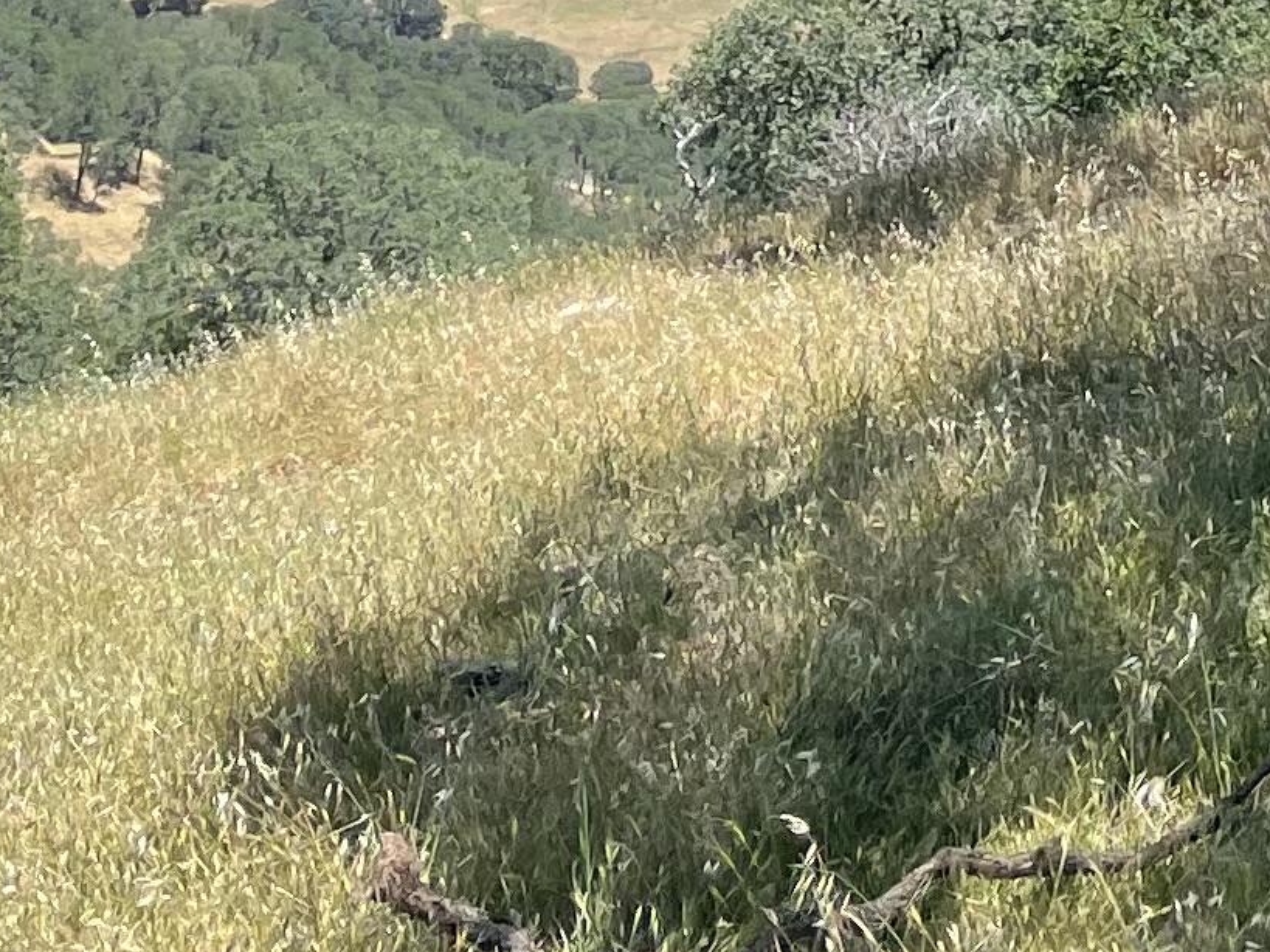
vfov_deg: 10.3
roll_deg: +1.7
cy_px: -1181
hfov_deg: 12.9
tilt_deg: +6.3
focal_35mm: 128
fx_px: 4695
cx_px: 2715
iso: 32
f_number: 1.6
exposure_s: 1/1667
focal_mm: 4.2
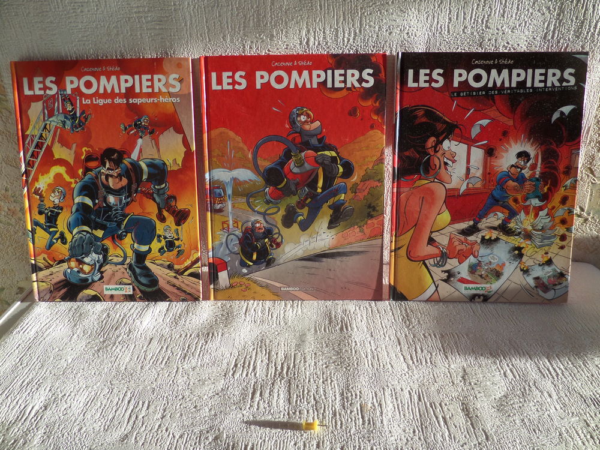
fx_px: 416
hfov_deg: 71.6
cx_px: 300
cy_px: 225
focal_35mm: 24
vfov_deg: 56.8
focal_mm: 4
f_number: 3.2
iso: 100
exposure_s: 1/90
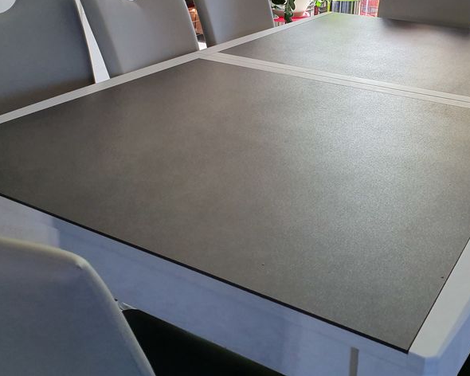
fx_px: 598
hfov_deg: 42.8
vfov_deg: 33.9
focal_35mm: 43
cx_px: 268
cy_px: 78
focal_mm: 4.32
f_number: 2.4
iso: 125
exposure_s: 1/100
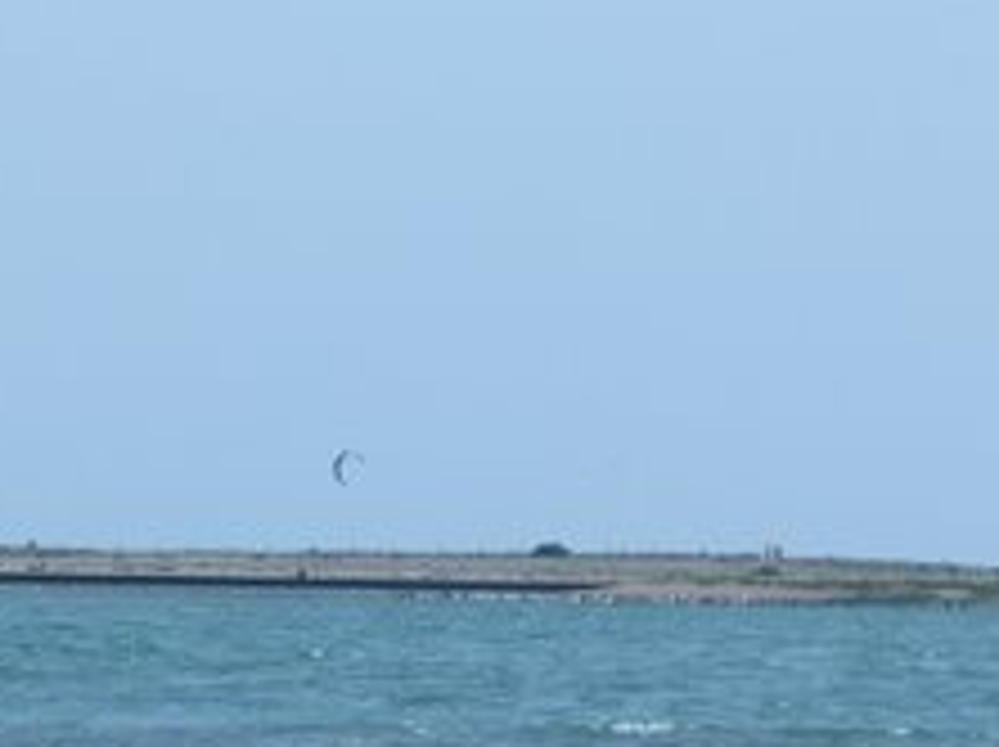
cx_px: 400
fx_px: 10119
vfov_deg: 4.2
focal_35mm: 351
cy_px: 504
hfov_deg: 5.7
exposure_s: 1/500
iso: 50
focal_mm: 27
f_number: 5.6
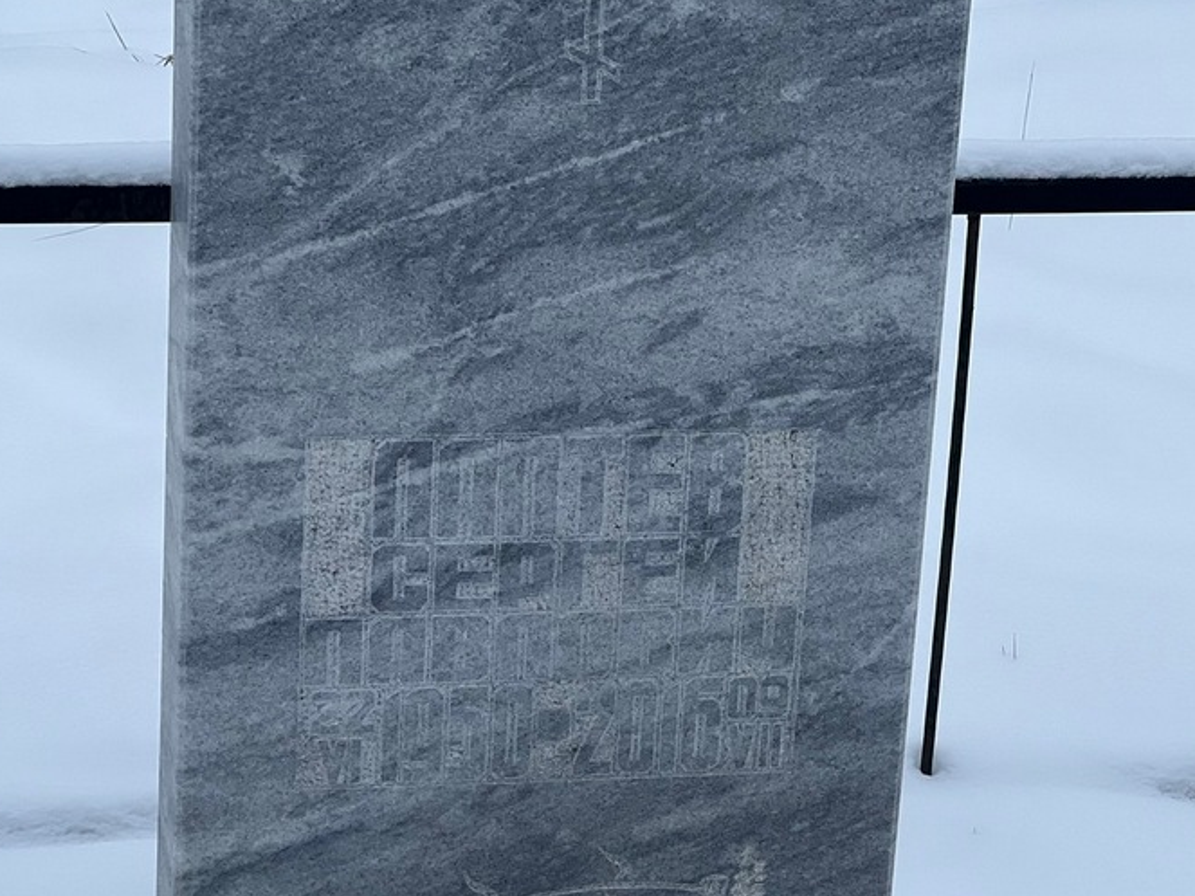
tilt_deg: -20.3
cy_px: 564
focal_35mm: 119
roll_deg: -0.3
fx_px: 4107
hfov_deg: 16.6
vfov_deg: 12.4
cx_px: 636
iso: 32
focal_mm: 9
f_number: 2.8
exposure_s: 1/226
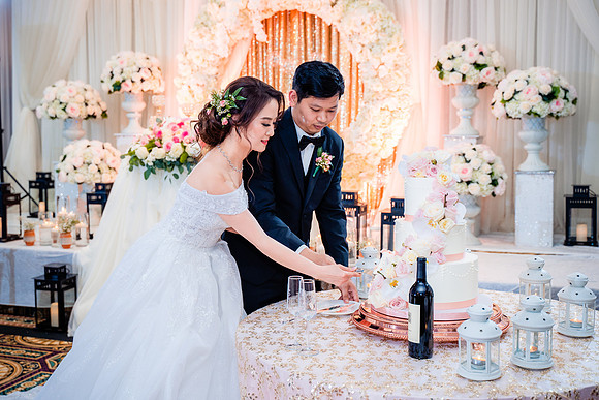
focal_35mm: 46
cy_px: 200
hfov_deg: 42.4
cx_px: 282
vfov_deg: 29.0
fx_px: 773
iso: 800
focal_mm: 43
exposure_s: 1/160
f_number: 3.5
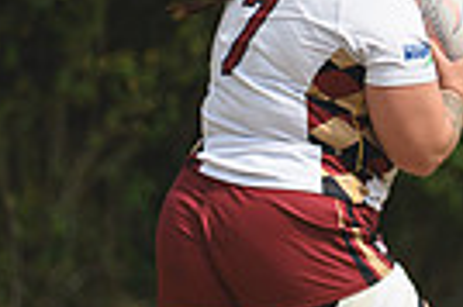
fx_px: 31677
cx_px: 809
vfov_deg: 0.6
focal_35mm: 2466
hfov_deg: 0.8
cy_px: 273
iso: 160
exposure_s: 1/1000
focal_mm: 380
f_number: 6
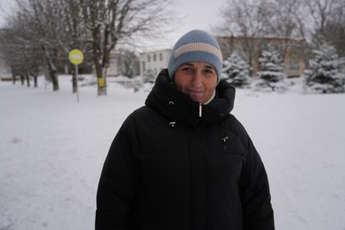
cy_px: 115
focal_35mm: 35
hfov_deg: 54.4
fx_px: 336
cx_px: 172
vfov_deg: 37.9
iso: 100
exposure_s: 1/250
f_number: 4
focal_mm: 35
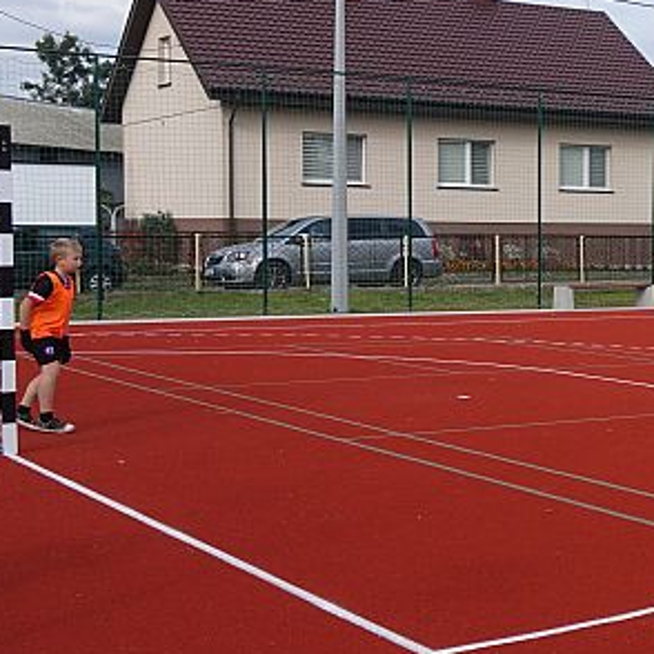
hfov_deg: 22.1
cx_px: 823
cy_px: 337
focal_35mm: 71
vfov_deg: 24.3
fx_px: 1518
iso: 125
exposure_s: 1/800
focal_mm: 8.8
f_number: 4.5
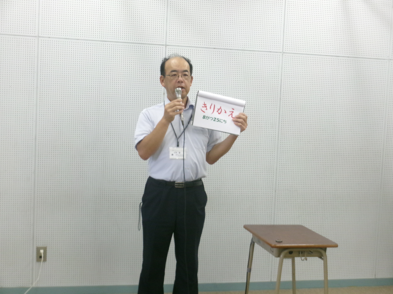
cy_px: 147
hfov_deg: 30.3
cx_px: 196
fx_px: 727
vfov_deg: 22.9
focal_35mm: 64
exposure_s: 1/30
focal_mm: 11.5
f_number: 5.2
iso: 400
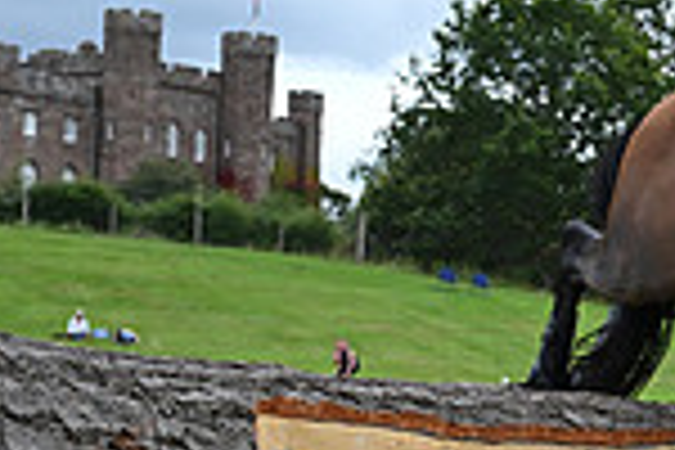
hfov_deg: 10.1
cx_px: 1228
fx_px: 3618
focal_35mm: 193
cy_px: 353
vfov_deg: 7.1
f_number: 5.6
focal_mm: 50
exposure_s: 1/1250
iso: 720
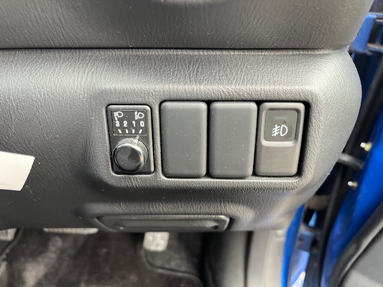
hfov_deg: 67.3
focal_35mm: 26
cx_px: 192
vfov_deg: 53.1
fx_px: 288
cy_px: 144
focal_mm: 5.1
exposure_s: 1/67
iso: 125
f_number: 1.6
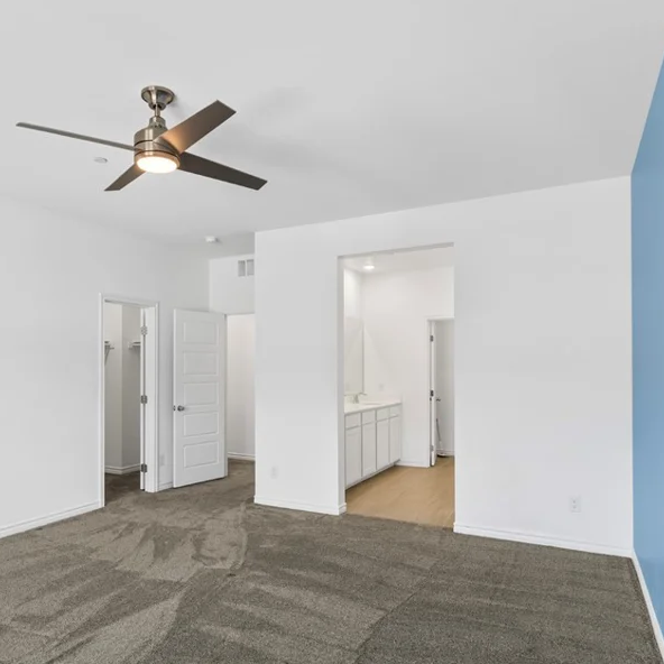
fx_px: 543
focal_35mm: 25
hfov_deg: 62.1
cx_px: 249
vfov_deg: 62.7
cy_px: 370
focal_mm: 17
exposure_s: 1/20
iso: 400
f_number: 8
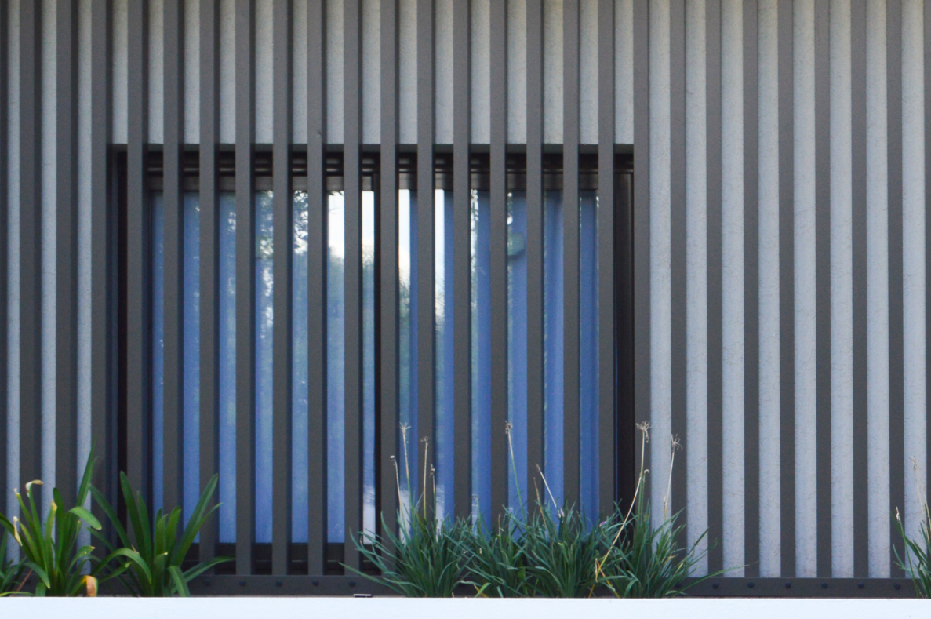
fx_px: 2842
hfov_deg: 18.2
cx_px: 907
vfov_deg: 12.4
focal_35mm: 110
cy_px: 426
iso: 400
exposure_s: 1/60
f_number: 8
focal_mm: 34
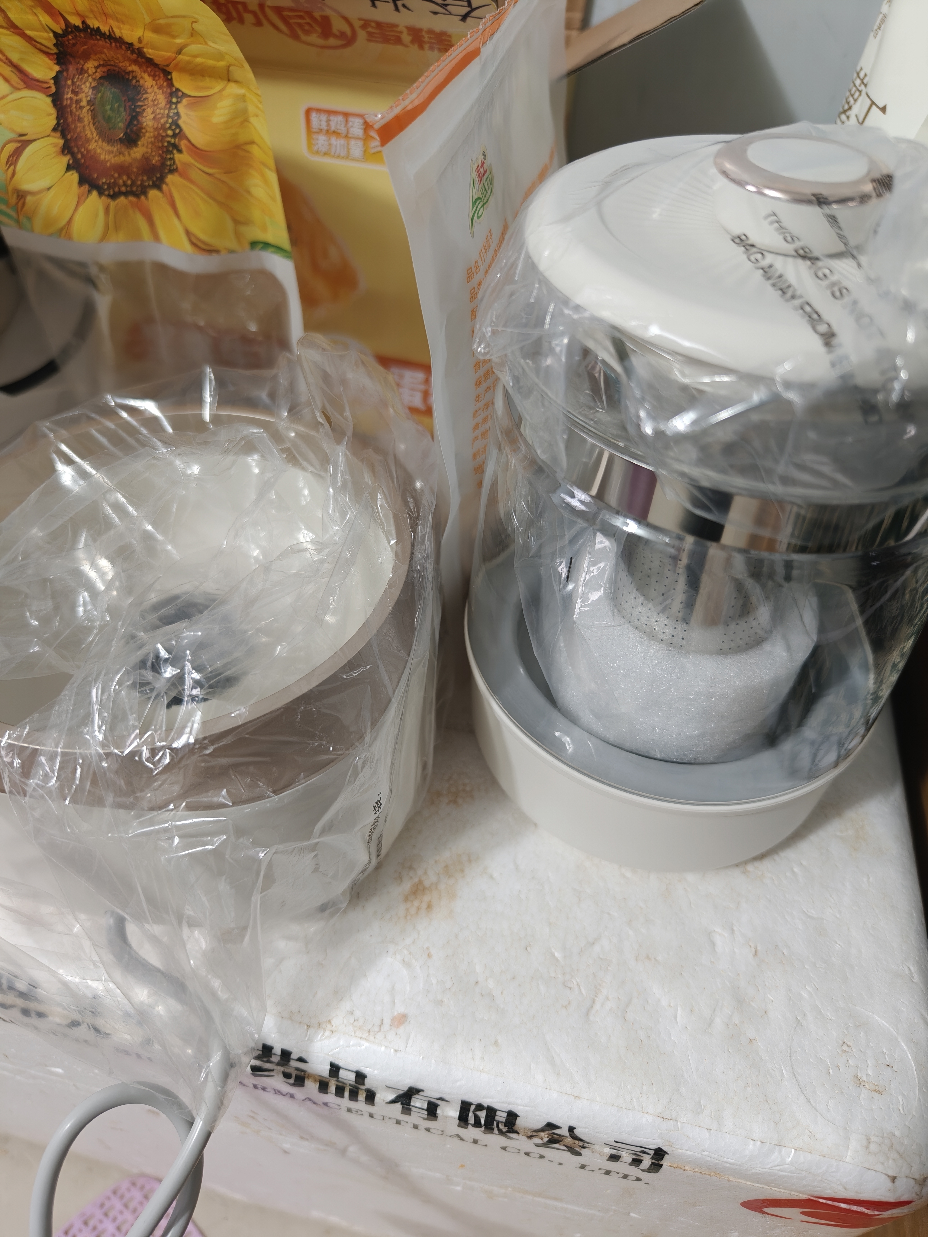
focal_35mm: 23
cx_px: 464
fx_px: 822
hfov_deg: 58.9
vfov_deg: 73.9
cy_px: 618
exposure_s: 1/100
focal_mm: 8.67
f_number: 1.8
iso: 1000
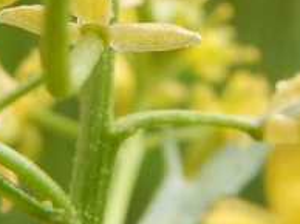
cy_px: -59
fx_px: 1143
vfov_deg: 11.0
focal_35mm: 132
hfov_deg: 15.0
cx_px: 127
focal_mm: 4.5
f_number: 3.7
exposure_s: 1/500
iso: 125
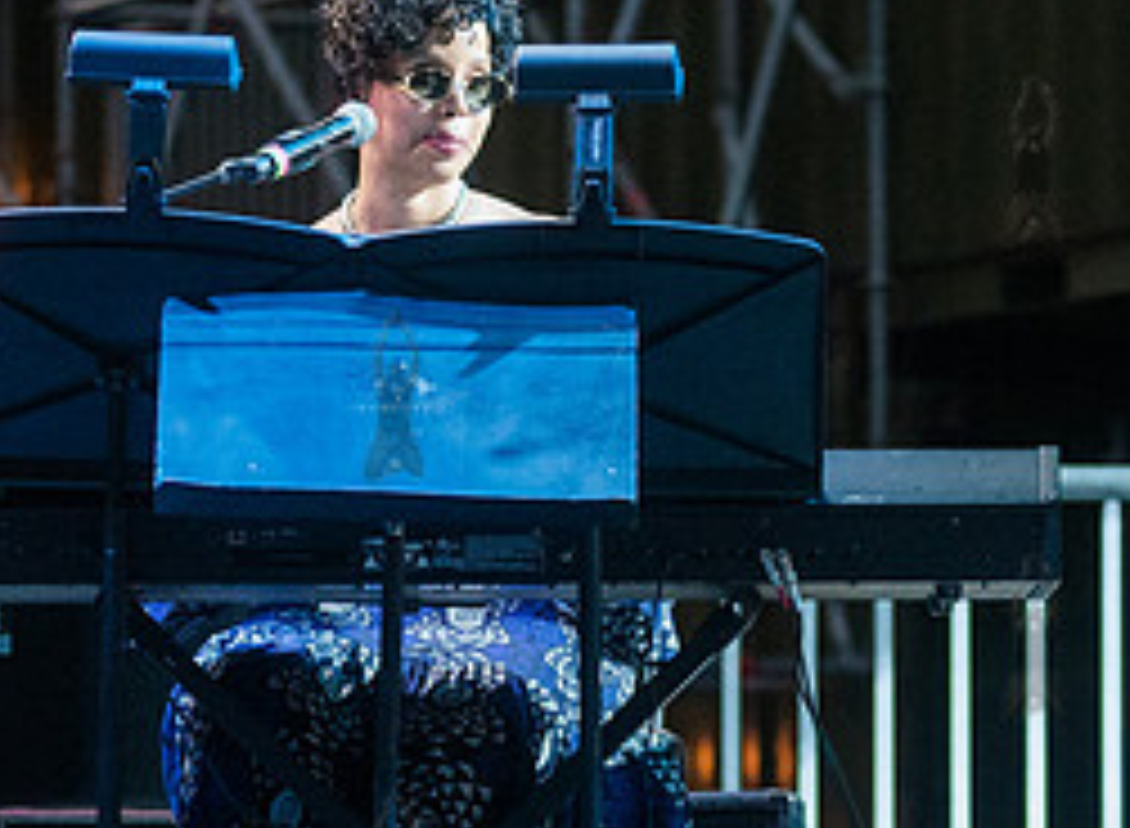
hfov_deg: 6.1
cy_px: 312
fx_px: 10588
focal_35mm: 327
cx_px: 451
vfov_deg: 4.5
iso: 4000
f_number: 4
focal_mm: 120
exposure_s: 1/500
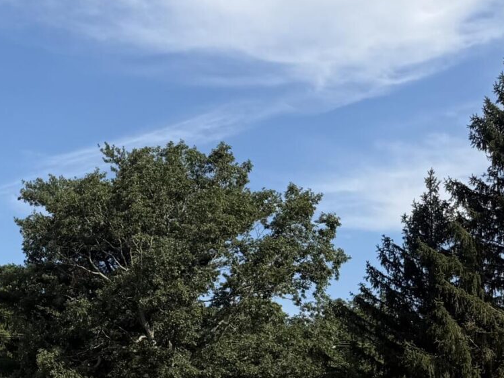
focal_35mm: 82
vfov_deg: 17.4
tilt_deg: +3.8
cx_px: -191
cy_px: 415
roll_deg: -2.3
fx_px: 1194
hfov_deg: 21.1
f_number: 1.78
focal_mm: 6.76
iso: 80
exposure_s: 1/4673
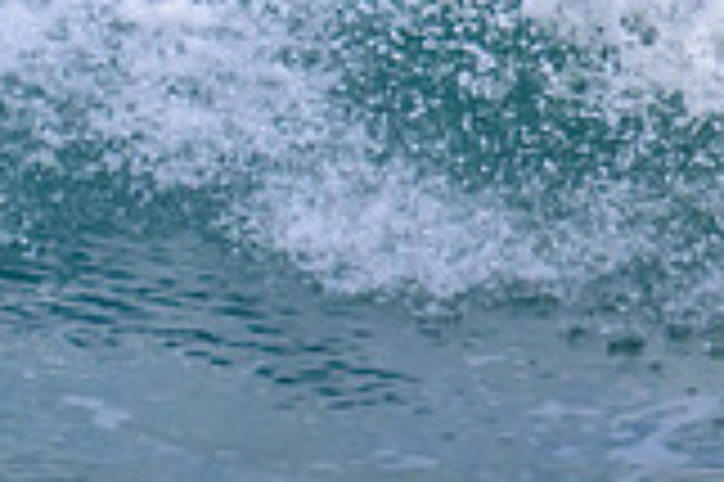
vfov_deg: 0.4
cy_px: -316
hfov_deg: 0.6
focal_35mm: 3459
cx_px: -284
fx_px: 69492
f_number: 11
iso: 1800
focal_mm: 800
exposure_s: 1/2000
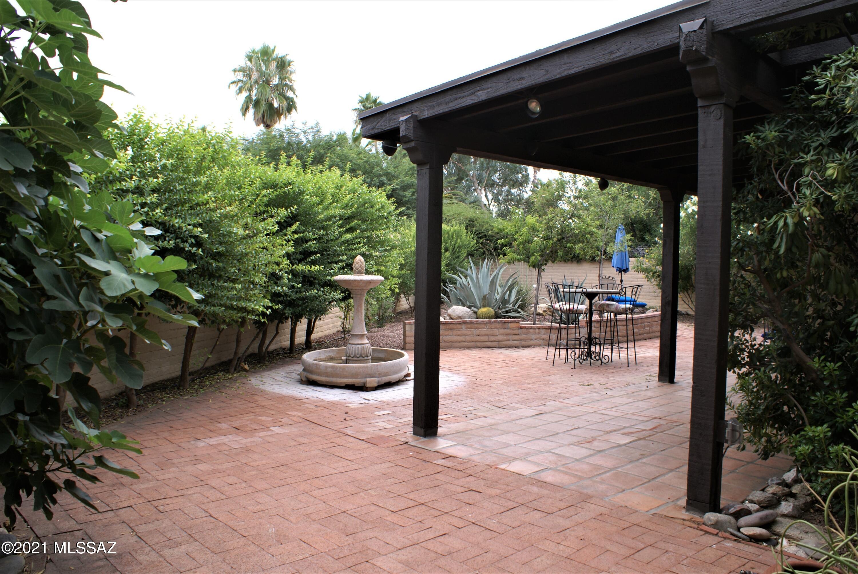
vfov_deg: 48.0
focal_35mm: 27
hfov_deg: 67.3
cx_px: 429
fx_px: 644
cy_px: 287
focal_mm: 18
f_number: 7.1
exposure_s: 1/60
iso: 100
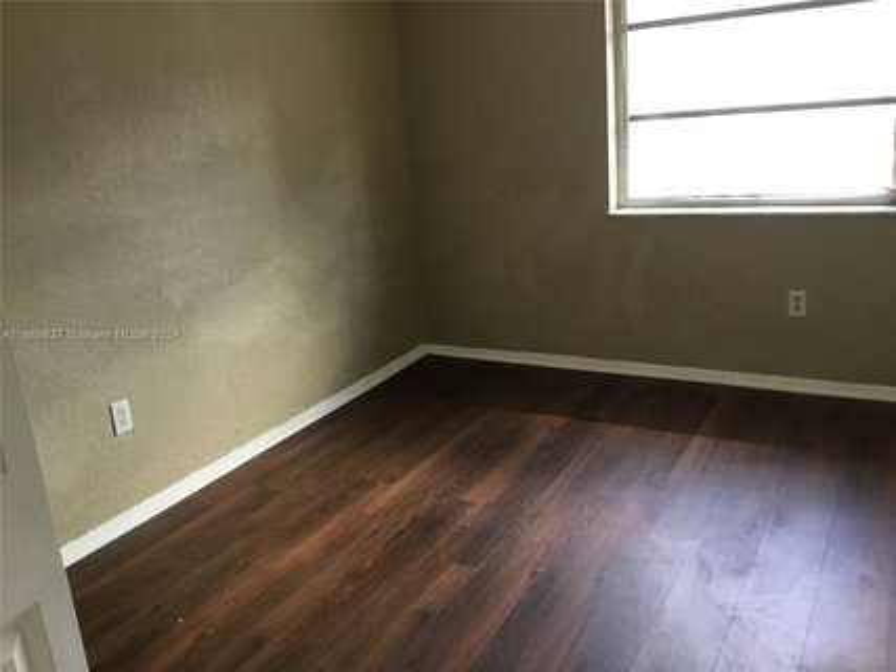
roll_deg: +4.9
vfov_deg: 45.4
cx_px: 448
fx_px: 802
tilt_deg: -14.5
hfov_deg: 58.4
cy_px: 336
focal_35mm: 31
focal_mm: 3.3
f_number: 2.4
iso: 80
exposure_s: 1/30
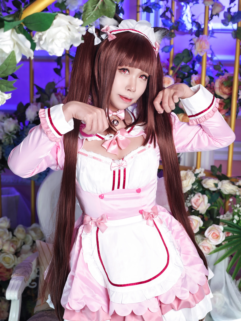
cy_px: 160
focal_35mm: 75
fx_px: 696
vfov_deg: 26.0
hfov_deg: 19.6
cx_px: 120
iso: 64
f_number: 1.8
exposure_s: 1/120
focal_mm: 12.28
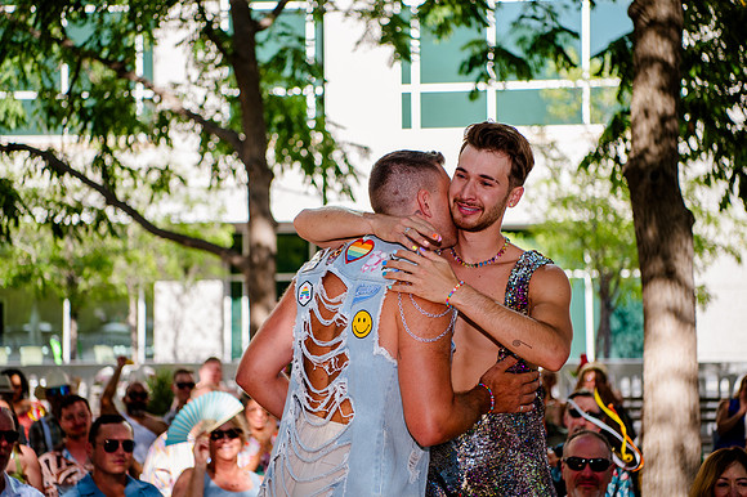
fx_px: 1452
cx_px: 374
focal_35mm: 70
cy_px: 248
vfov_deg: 19.4
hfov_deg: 28.9
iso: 200
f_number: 3.2
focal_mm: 70
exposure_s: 1/500
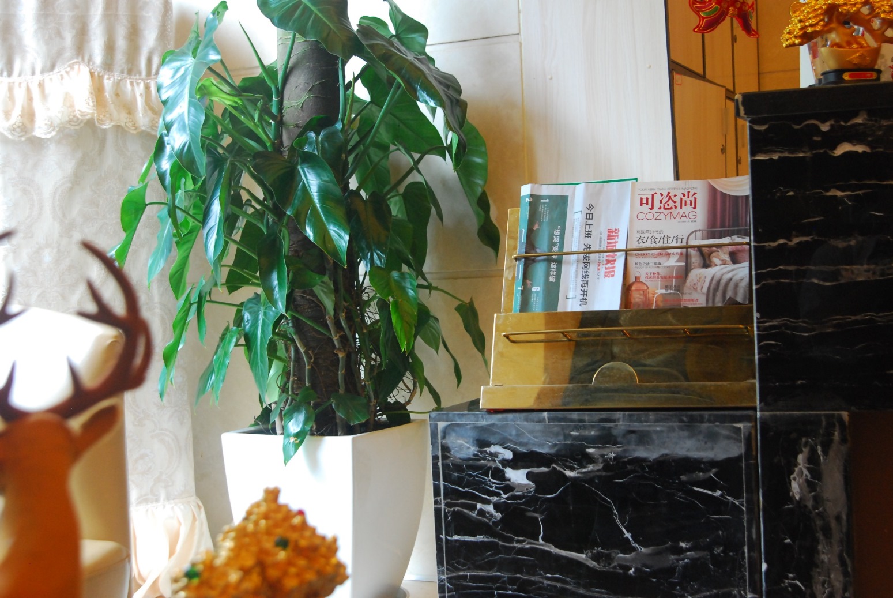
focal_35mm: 51
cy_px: 299
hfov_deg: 38.8
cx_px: 446
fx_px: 1267
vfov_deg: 26.6
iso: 800
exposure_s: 1/50
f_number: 5
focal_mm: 34
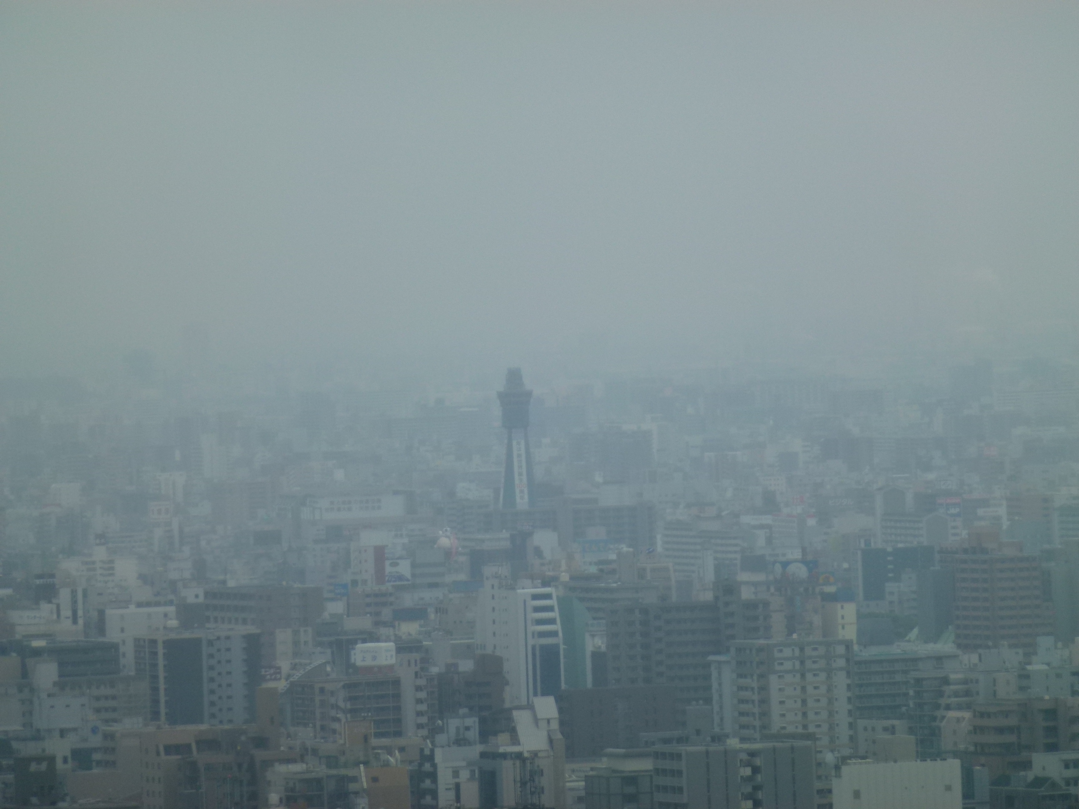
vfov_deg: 3.9
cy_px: 404
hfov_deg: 5.2
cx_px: 540
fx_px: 11969
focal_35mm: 384
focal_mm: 68.8
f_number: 5.9
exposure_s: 1/250
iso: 100
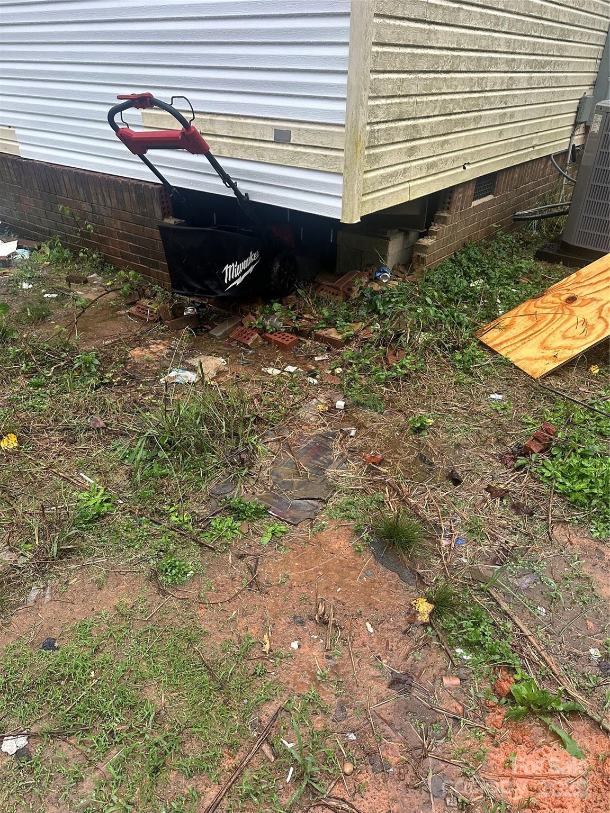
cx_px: 305
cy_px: 406
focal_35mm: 24
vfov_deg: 71.6
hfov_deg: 56.8
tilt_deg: -30.6
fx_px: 564
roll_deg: -2.1
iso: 160
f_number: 1.78
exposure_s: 1/121
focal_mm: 6.86
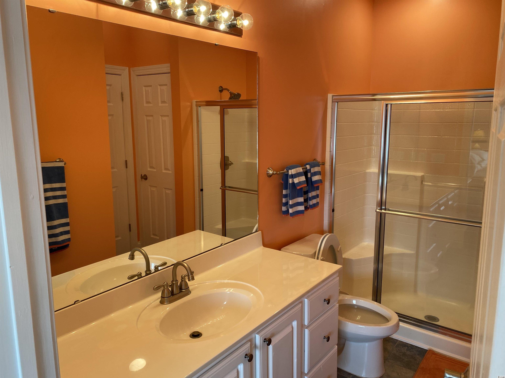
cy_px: 189
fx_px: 379
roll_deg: -0.1
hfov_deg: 67.3
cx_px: 252
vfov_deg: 53.1
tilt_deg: -9.6
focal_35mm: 26
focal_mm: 4.25
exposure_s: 1/60
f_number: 1.8
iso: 64
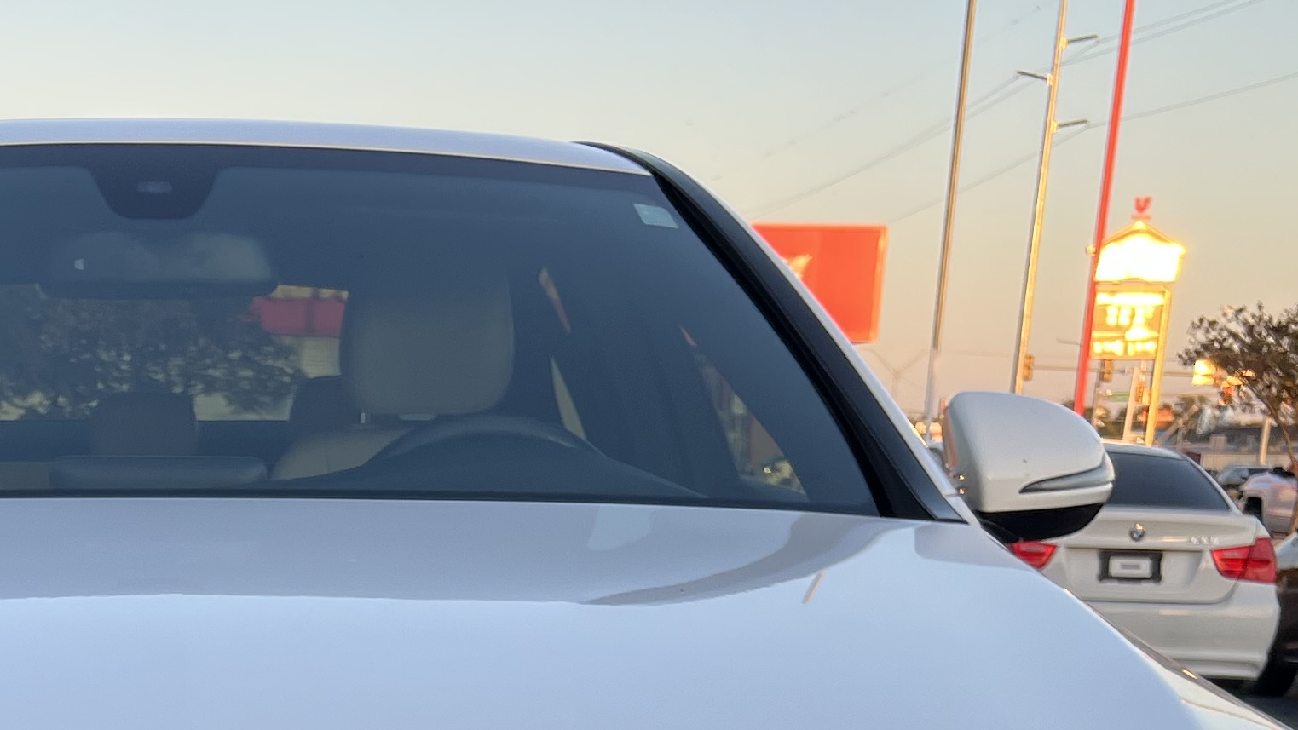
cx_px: 191
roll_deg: -1.3
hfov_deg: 27.4
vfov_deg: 14.4
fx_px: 2582
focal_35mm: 75
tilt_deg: -18.5
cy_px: 1279
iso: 50
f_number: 1.5
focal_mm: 5.7
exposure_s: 1/696
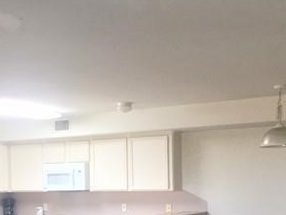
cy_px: 217
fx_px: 529
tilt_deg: -2.9
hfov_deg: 30.2
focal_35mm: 64
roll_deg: +0.7
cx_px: 120
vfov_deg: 22.1
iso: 40
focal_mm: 4.15
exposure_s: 1/30
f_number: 2.2
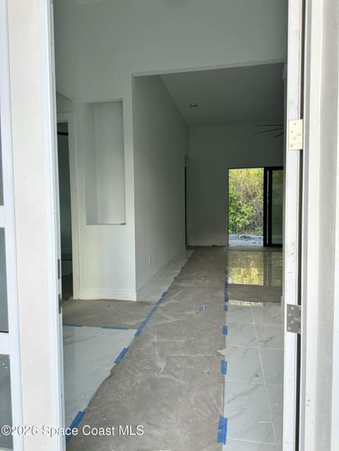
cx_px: 170
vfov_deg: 71.6
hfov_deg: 56.8
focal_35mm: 24
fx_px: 313
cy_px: 226
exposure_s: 1/163
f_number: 1.78
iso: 64
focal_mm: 6.86
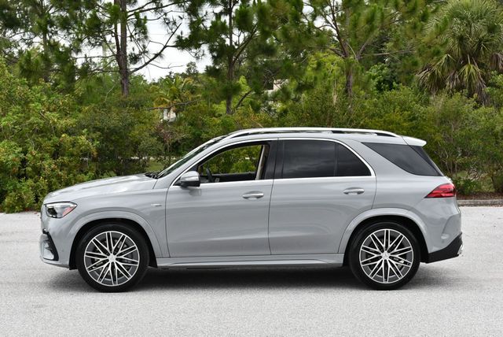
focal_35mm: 68
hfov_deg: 29.6
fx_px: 951
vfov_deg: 20.1
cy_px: 168
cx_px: 252
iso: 160
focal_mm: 34
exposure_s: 1/250
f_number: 8
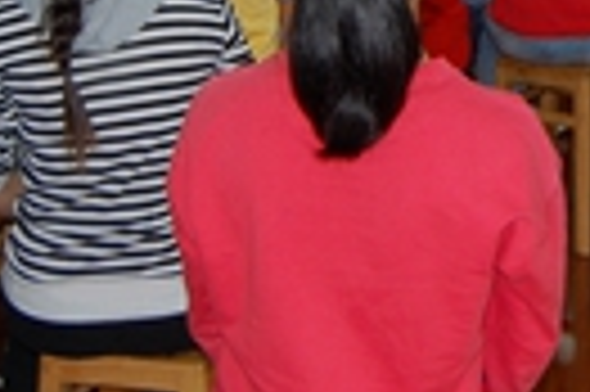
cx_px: 604
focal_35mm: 103
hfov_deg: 19.2
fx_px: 1686
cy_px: -203
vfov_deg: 12.6
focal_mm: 18
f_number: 3.5
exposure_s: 1/60
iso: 400
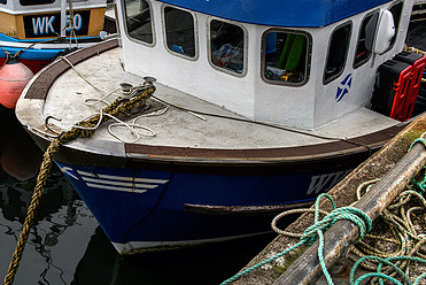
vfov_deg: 26.9
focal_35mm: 50
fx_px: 592
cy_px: 99
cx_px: 127
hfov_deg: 38.9
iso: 800
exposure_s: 1/400
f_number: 10
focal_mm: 32
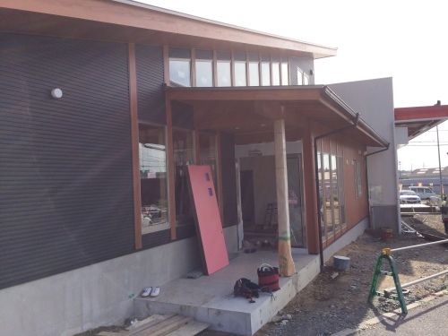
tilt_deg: +1.7
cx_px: 224
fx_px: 375
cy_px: 168
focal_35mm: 29
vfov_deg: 48.2
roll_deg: +1.2
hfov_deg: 61.7
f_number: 2.2
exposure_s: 1/1414
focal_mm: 4.15
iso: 32
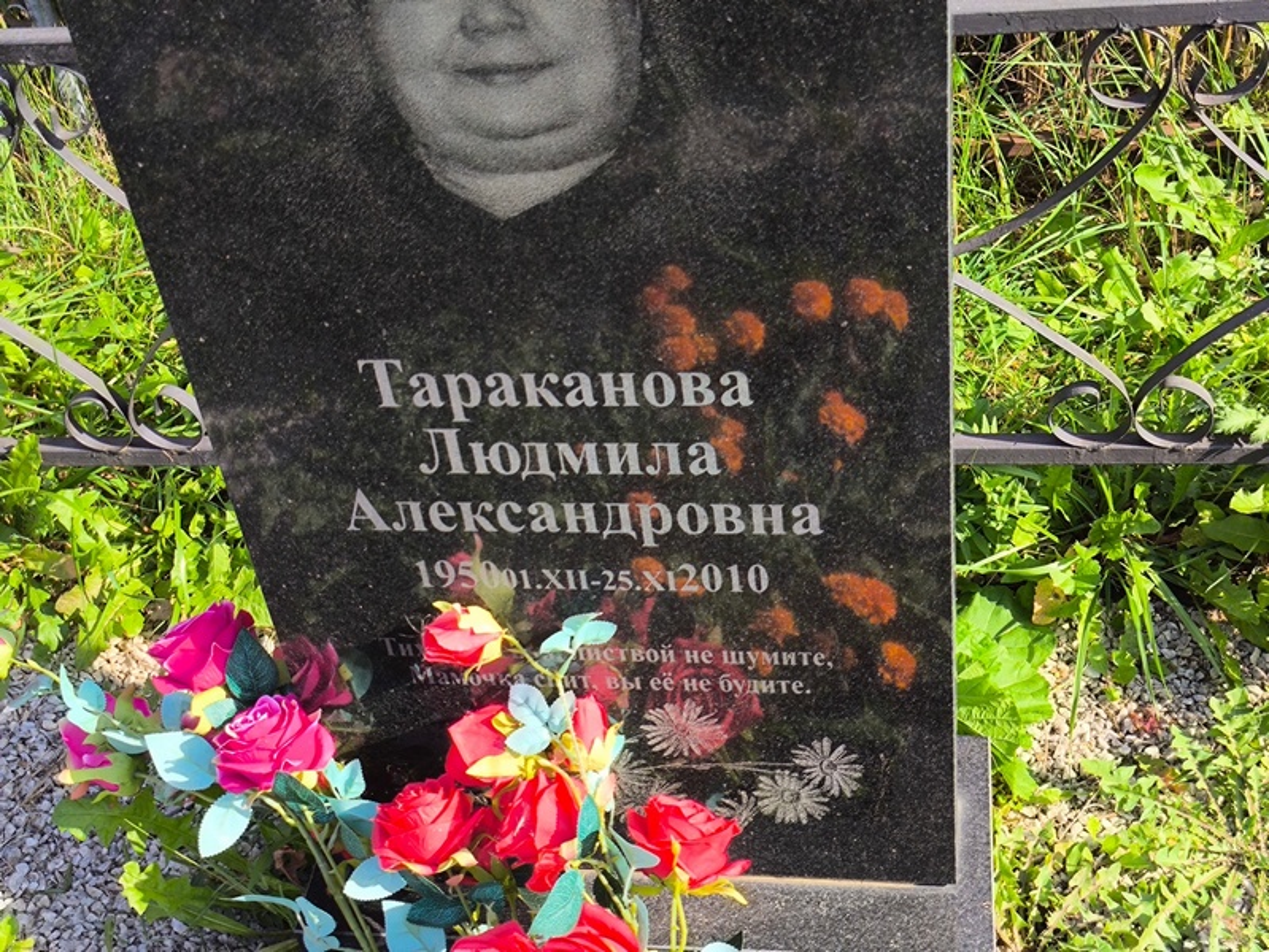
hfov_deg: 38.2
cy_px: 476
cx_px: 634
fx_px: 1834
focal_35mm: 50
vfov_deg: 29.1
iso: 50
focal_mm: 4.71
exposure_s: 1/832
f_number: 1.7
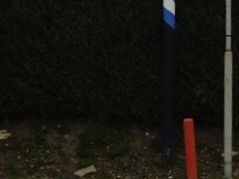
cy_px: -46
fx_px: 683
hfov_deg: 19.7
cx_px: 175
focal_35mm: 99
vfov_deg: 14.4
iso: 64
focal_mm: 7.9
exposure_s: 1/500
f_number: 2.8
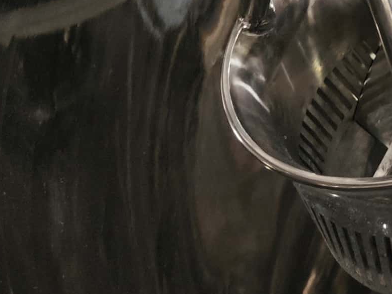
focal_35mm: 121
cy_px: -223
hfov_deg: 13.3
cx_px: 855
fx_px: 1370
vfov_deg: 11.4
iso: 200
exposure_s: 1/42.9
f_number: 1.8
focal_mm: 5.43
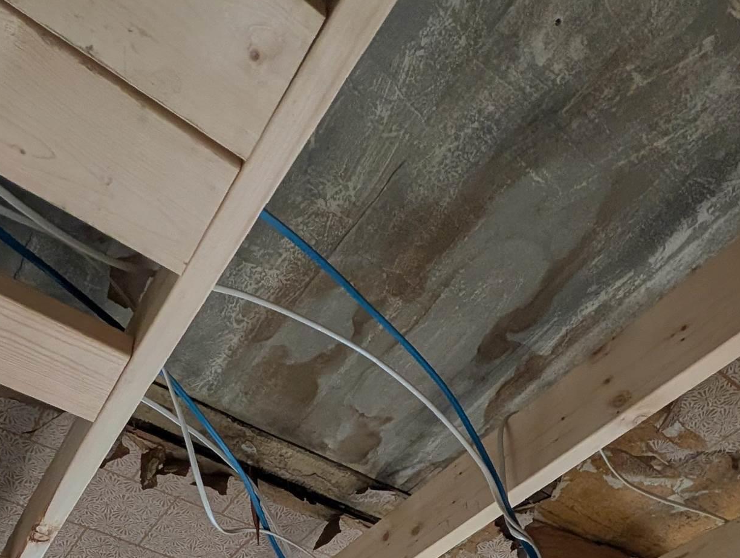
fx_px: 642
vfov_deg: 38.2
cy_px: 627
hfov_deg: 59.8
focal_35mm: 30
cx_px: 337
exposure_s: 1/122
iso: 56
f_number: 1.7
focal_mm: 2.02
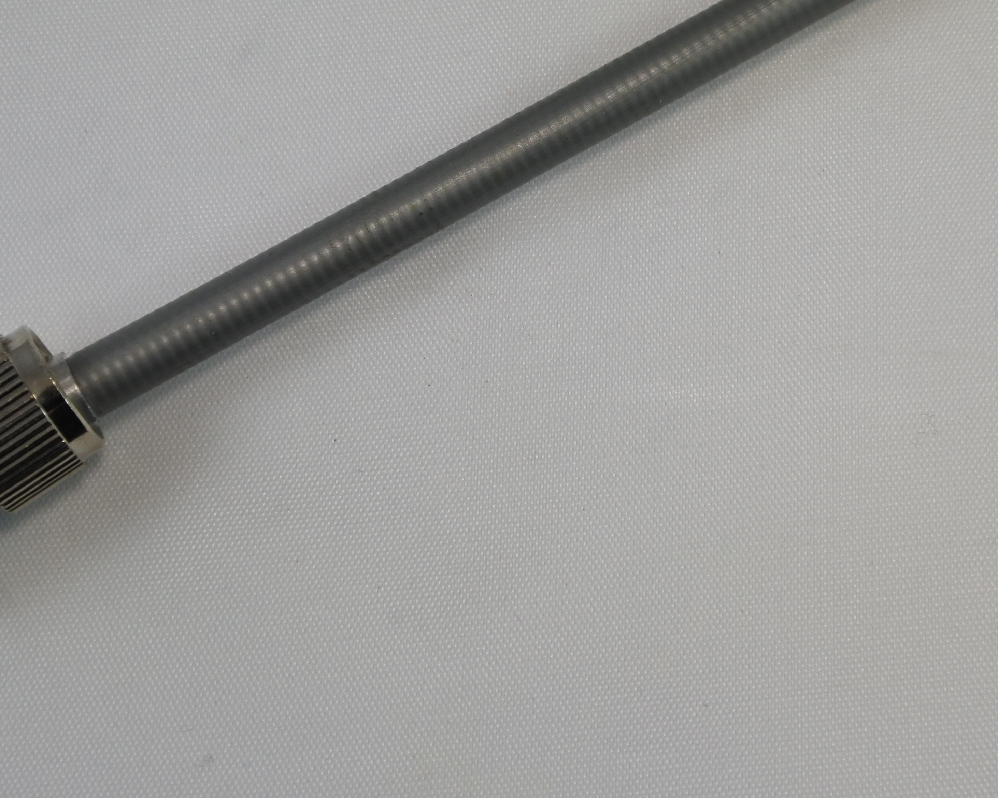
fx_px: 2481
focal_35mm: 84
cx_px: 503
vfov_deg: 18.2
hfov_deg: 22.7
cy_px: 188
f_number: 4.5
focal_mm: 17.6
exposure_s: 1/250
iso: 250
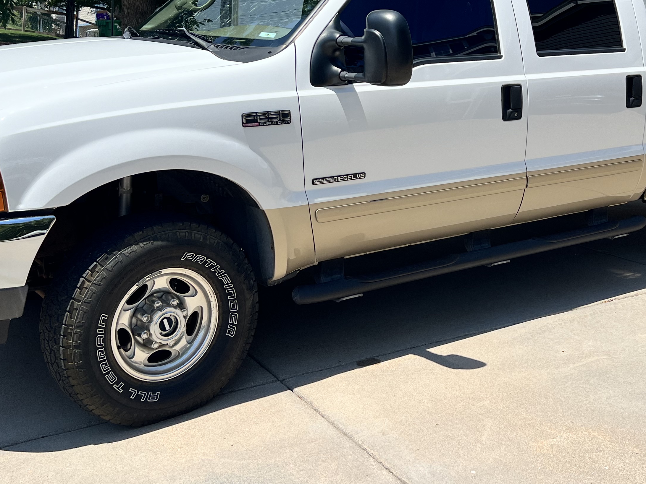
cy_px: 142
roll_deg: -3.9
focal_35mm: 48
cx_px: 376
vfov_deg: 29.9
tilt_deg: -1.4
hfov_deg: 39.5
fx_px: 896
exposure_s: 1/4444
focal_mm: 5.7
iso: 50
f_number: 1.5
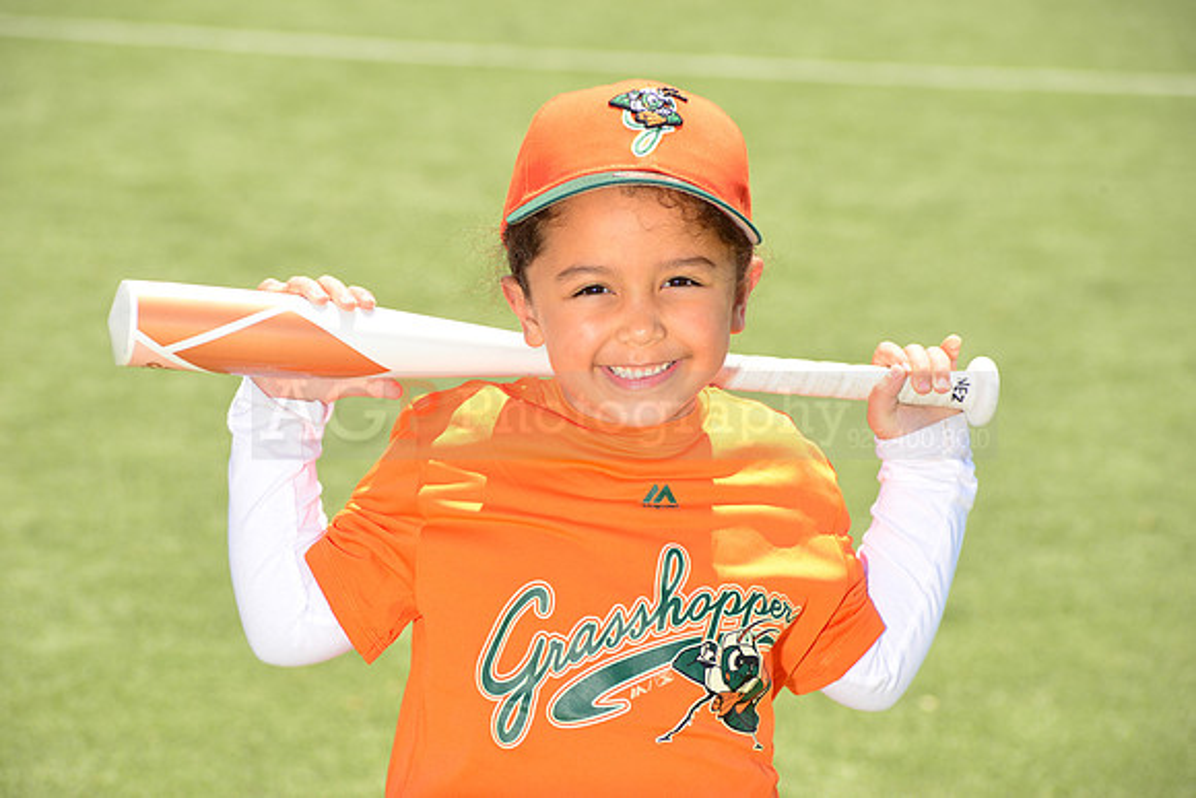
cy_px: 399
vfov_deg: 7.4
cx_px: 598
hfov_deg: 11.1
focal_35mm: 185
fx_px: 6147
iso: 250
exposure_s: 1/250
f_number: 11
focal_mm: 185
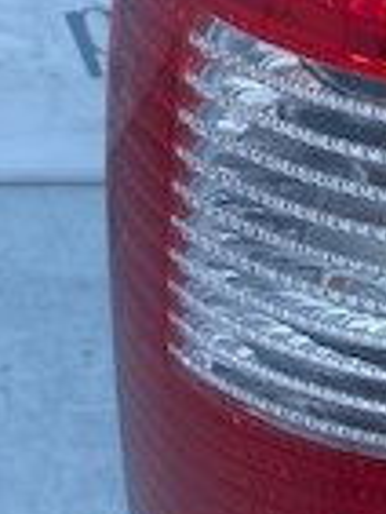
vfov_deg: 16.6
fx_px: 1752
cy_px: 335
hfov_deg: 11.8
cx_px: 655
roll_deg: -4.3
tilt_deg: -42.3
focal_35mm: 118
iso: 32
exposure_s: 1/690
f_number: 1.8
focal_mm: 4.25
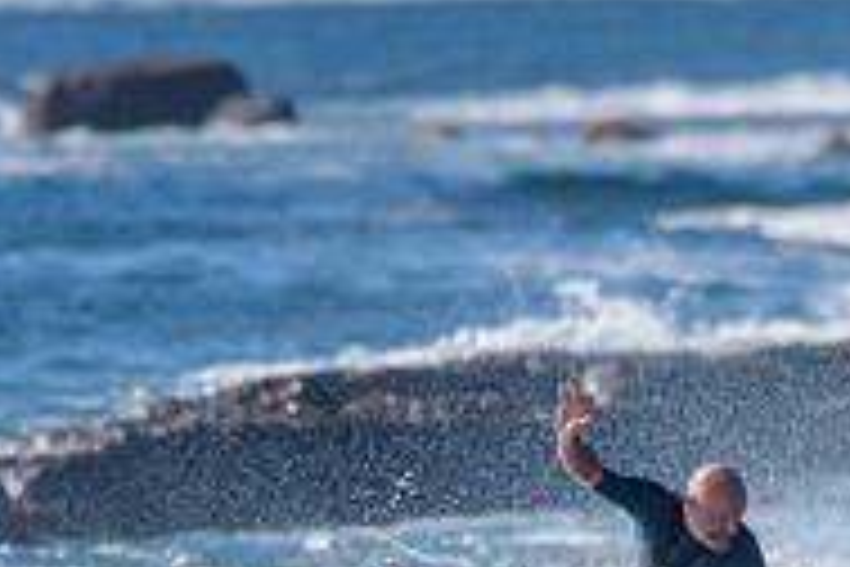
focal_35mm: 1883
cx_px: 821
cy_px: 648
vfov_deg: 0.7
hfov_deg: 1.1
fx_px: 44456
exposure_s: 1/2000
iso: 180
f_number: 5.6
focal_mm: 500
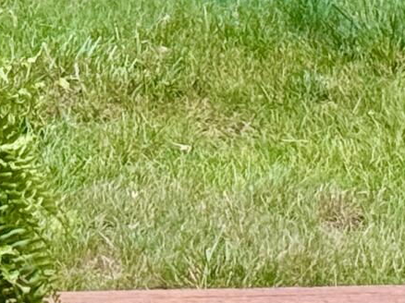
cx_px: 14
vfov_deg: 4.4
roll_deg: -0.7
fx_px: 3847
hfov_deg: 6.0
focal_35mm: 329
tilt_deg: -11.1
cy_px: -425
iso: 125
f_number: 1.78
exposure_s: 1/162
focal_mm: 6.76
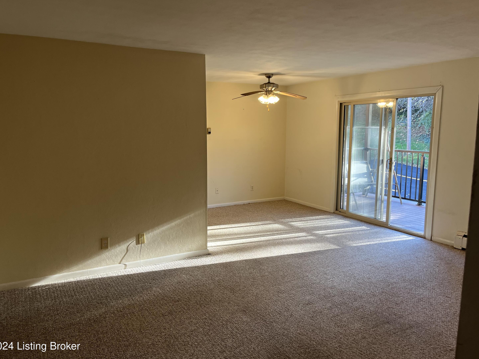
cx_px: 231
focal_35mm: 27
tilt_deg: -8.4
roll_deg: +0.3
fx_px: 374
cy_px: 177
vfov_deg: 51.4
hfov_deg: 65.3
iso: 125
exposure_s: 1/120
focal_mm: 5.1
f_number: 1.6
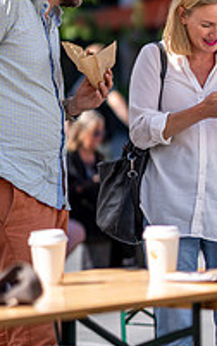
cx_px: 184
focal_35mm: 194
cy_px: 120
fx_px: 1832
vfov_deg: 10.8
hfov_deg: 6.8
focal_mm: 85
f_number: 1.4
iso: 64
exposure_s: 1/4000
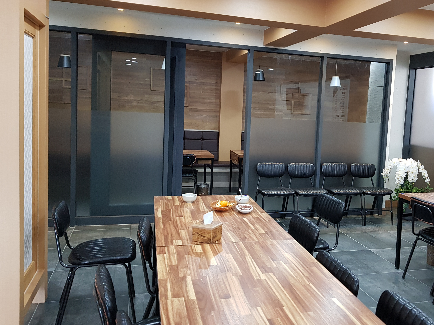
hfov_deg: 54.7
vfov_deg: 42.9
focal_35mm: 33
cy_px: 145
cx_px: 273
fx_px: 414
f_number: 1.7
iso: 160
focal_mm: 4.3
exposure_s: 1/40
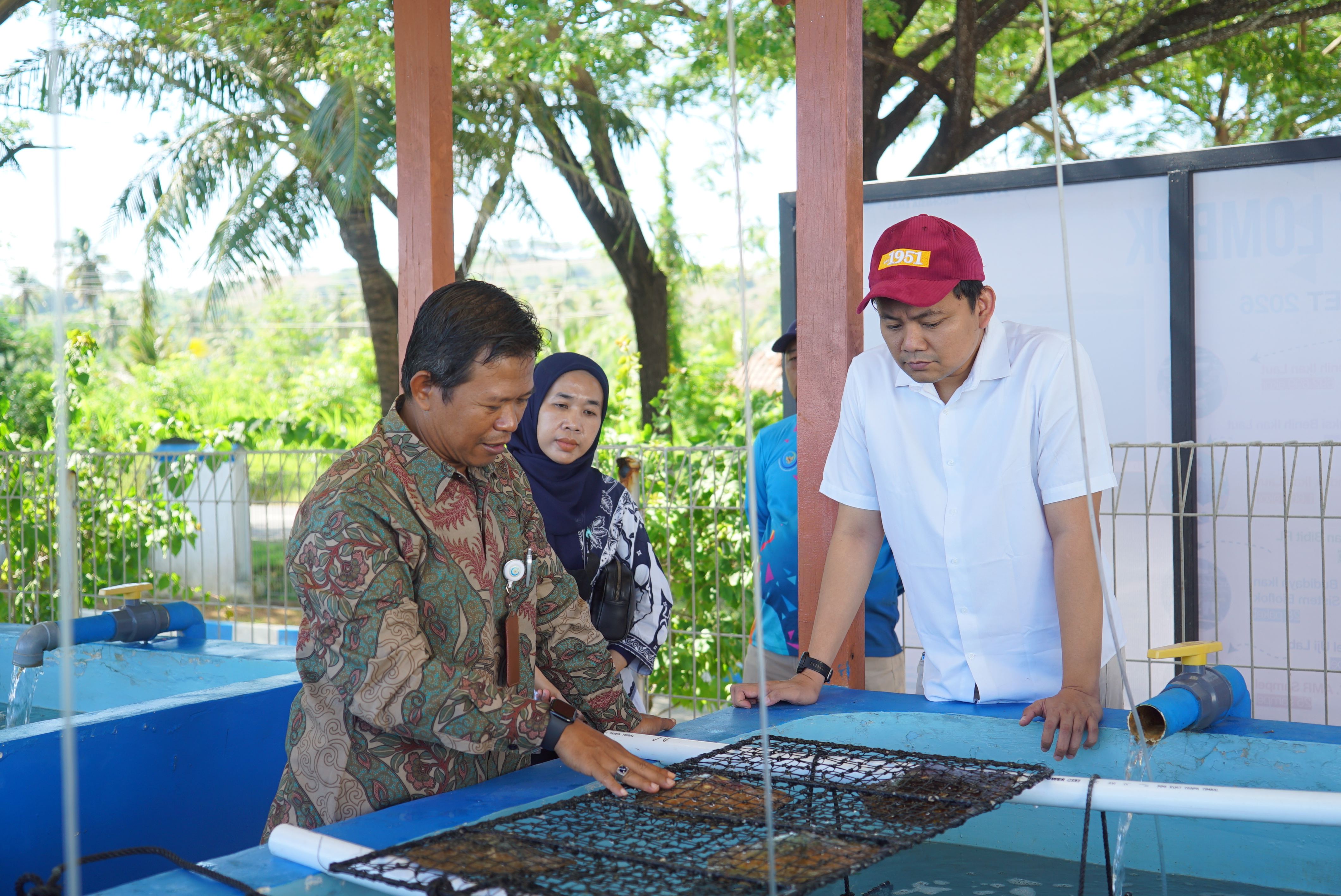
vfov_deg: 29.9
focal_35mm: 45
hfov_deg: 43.6
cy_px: 448
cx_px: 670
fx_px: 1677
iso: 100
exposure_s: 1/160
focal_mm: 45
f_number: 4
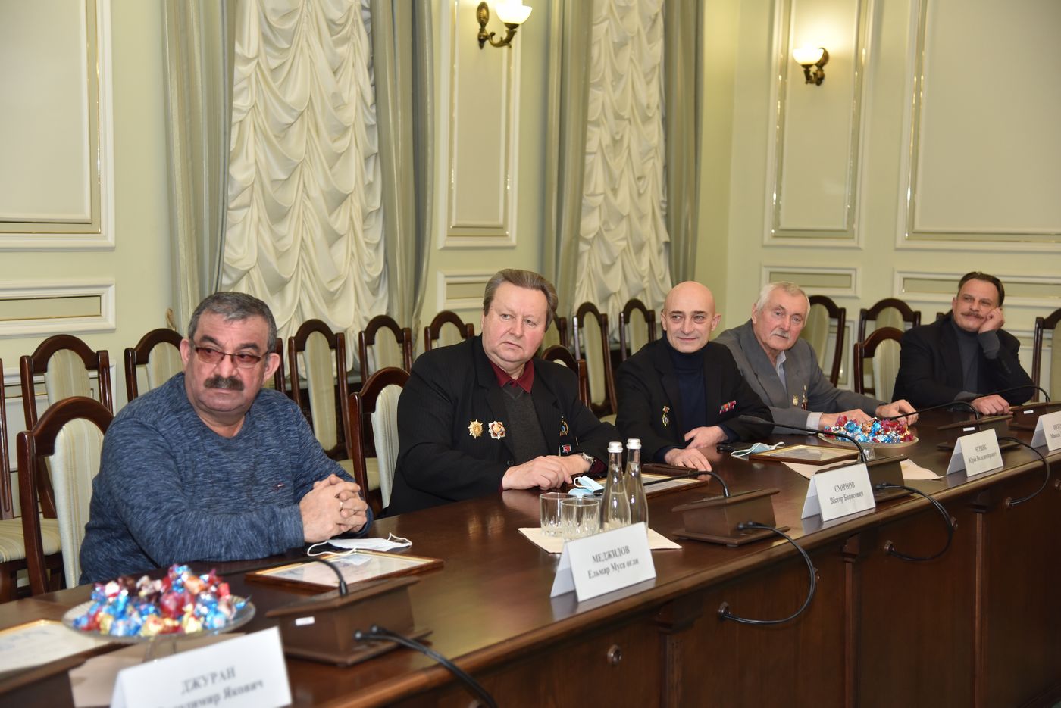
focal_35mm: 58
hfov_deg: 34.5
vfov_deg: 23.4
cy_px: 354
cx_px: 530
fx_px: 1710
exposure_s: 1/200
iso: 800
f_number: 4
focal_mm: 58
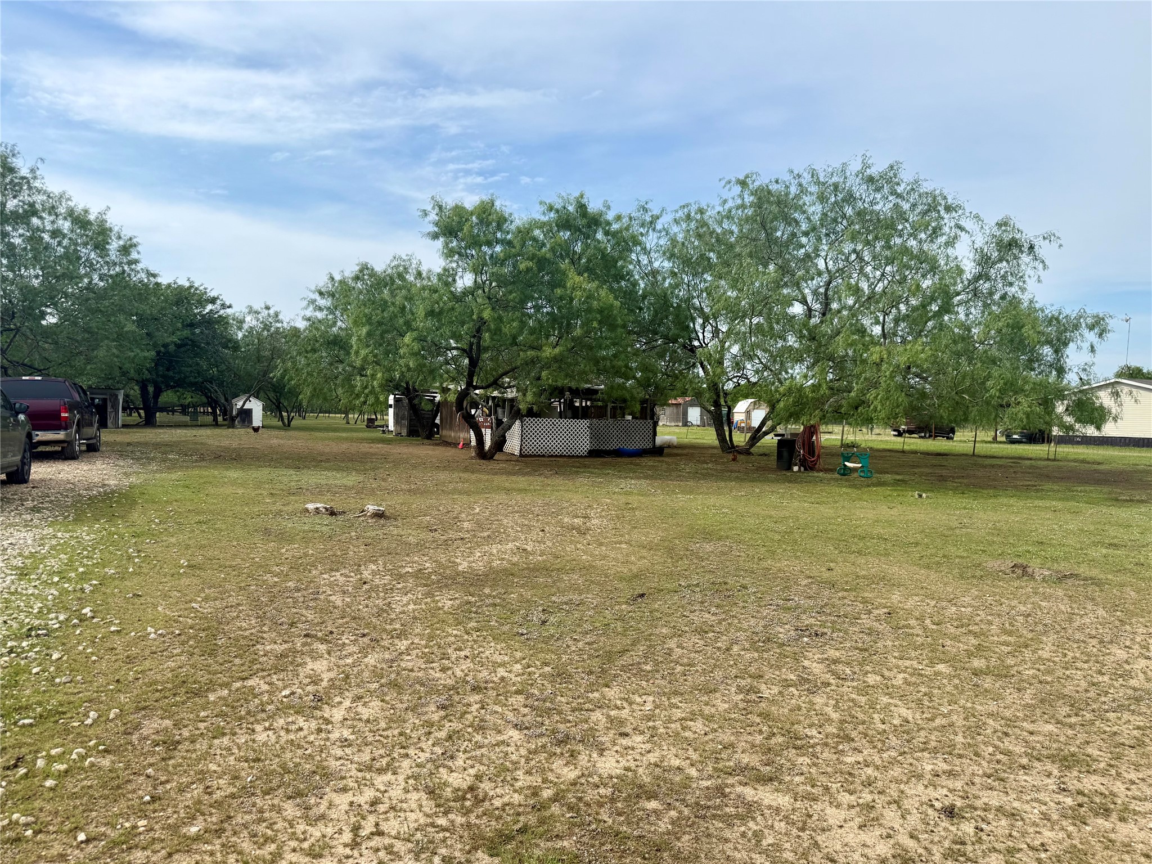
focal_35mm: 24
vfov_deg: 56.8
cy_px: 432
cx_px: 576
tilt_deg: -2.1
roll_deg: -1.2
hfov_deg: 71.6
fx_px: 799
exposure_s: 1/4405
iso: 80
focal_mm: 6.76
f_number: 1.78
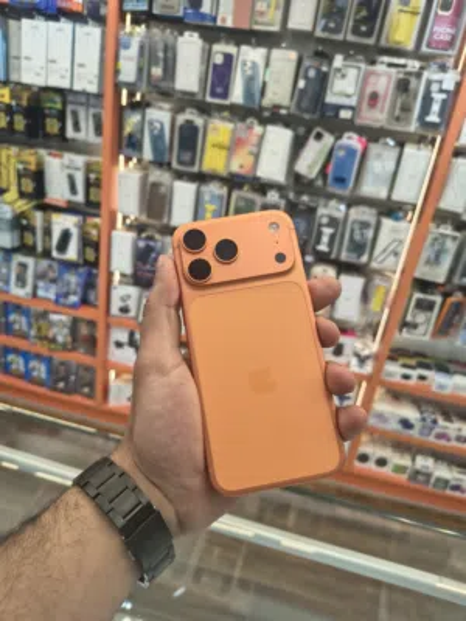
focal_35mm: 24
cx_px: 233
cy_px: 310
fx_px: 431
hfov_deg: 56.8
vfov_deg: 71.6
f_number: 1.8
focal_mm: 5.56
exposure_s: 1/100
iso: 101
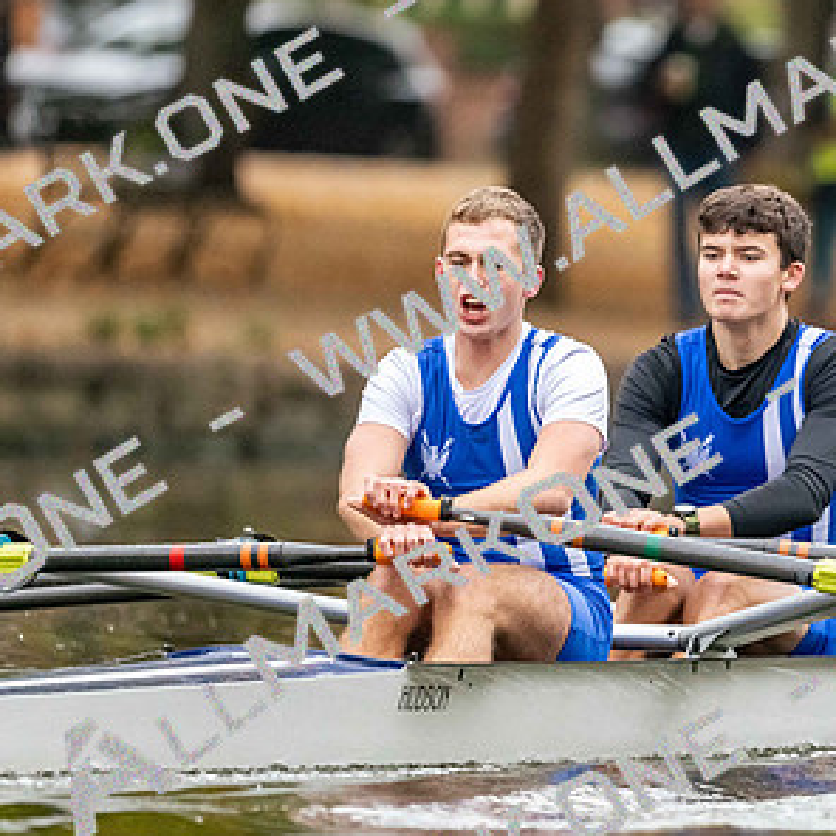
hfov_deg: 2.6
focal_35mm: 667
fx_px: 18225
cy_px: 405
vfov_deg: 2.6
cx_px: 638
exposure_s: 1/2500
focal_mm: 400
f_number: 4.5
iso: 8000
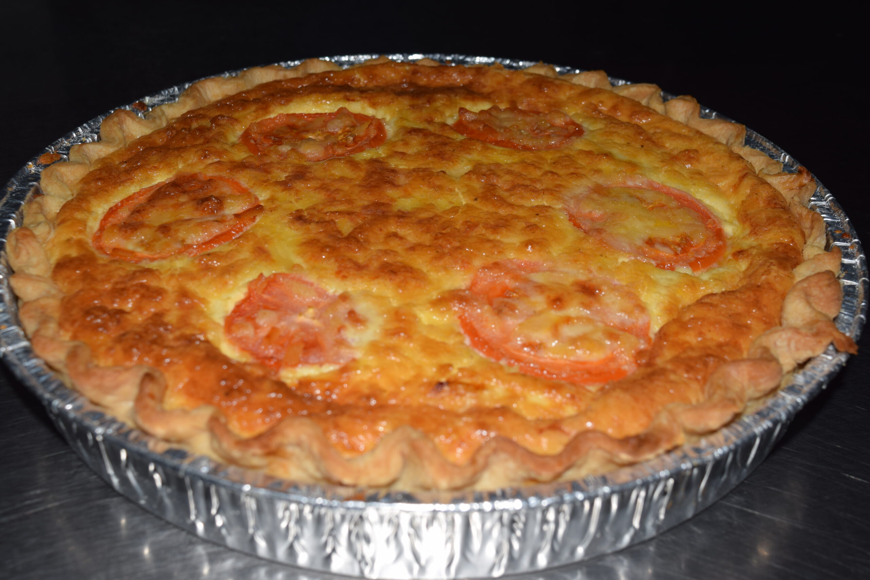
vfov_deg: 28.9
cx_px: 435
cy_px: 290
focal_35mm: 46
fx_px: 1124
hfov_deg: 42.3
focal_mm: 31
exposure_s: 1/60
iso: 100
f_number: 8
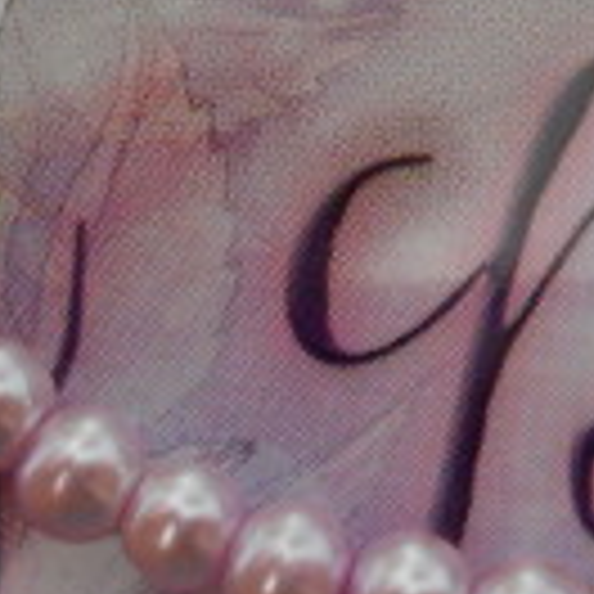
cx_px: 472
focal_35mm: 103
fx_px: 2000
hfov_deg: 16.8
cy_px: -27
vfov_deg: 16.5
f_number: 3.8
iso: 400
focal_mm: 5.3
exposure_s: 1/20
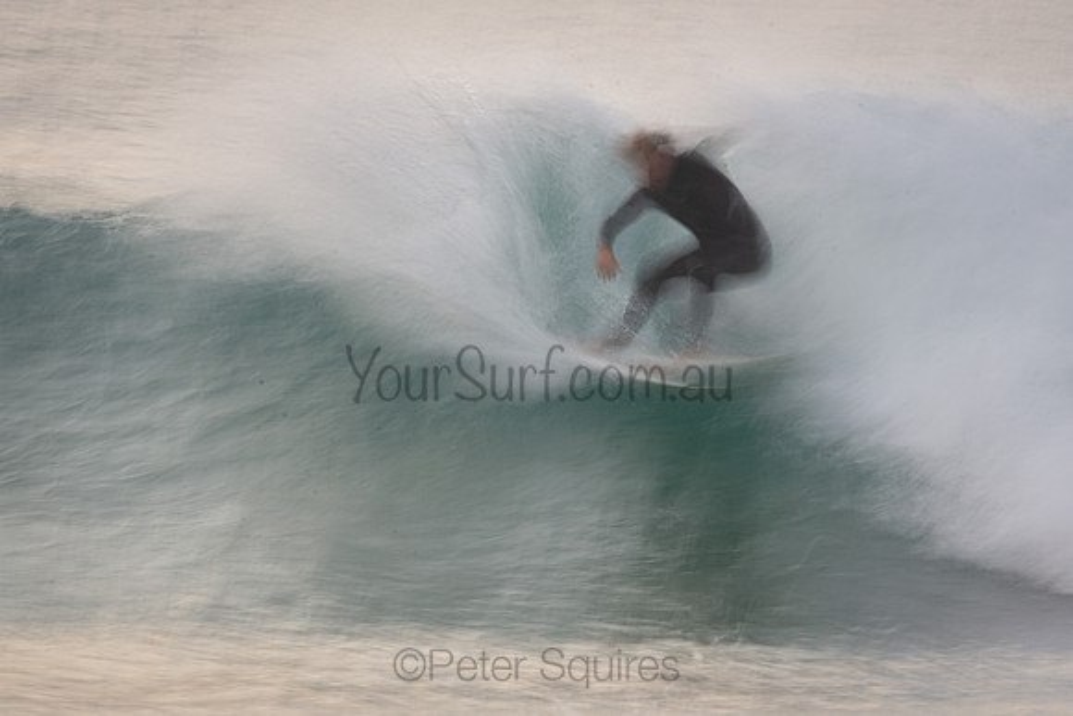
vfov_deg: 1.8
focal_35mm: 750
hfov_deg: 2.7
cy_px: 358
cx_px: 536
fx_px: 22358
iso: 100
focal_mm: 500
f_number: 22
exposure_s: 1/6
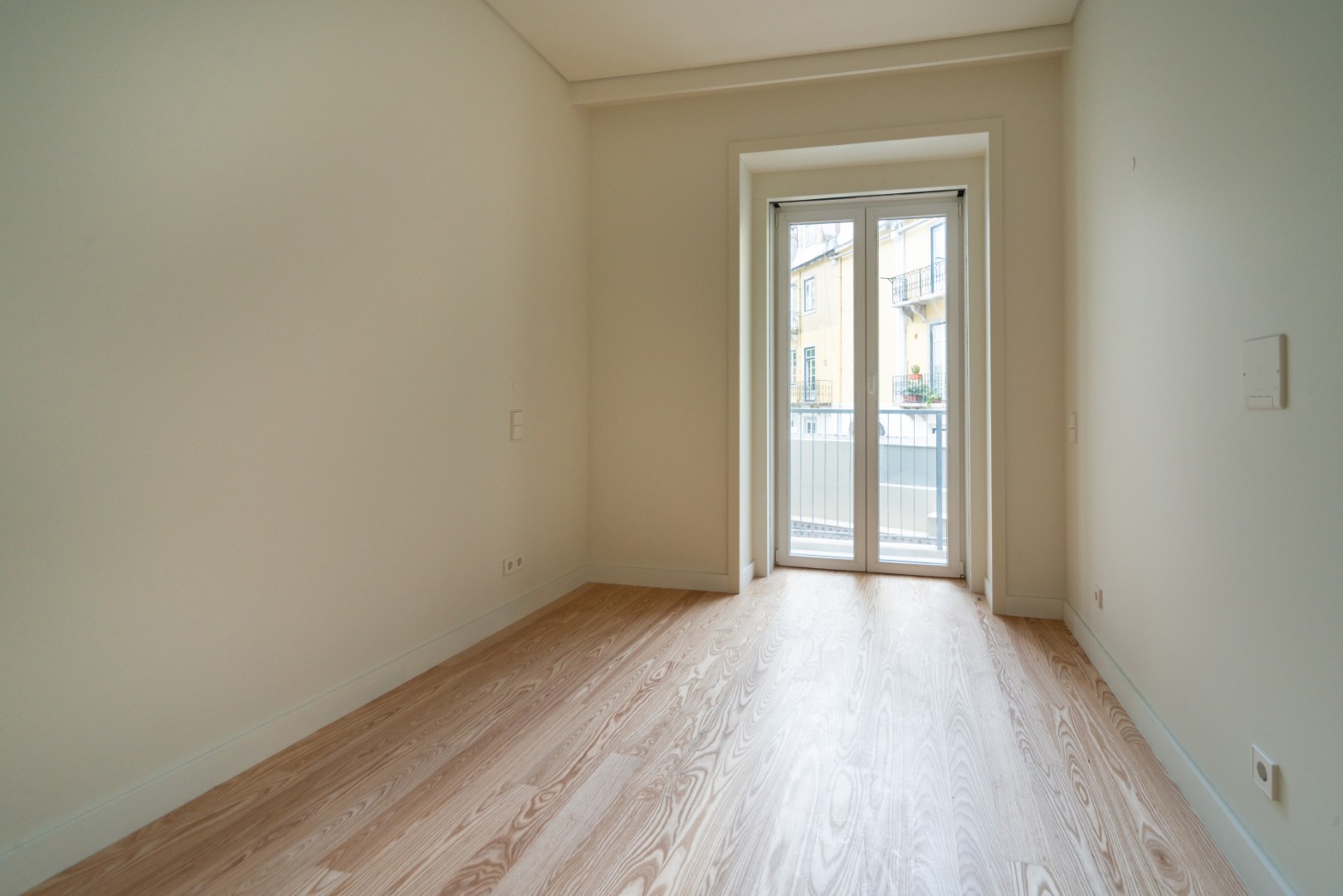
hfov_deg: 100.4
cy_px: 448
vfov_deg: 77.4
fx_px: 560
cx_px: 672
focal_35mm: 15
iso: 320
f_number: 8
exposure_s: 1/50
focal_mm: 15
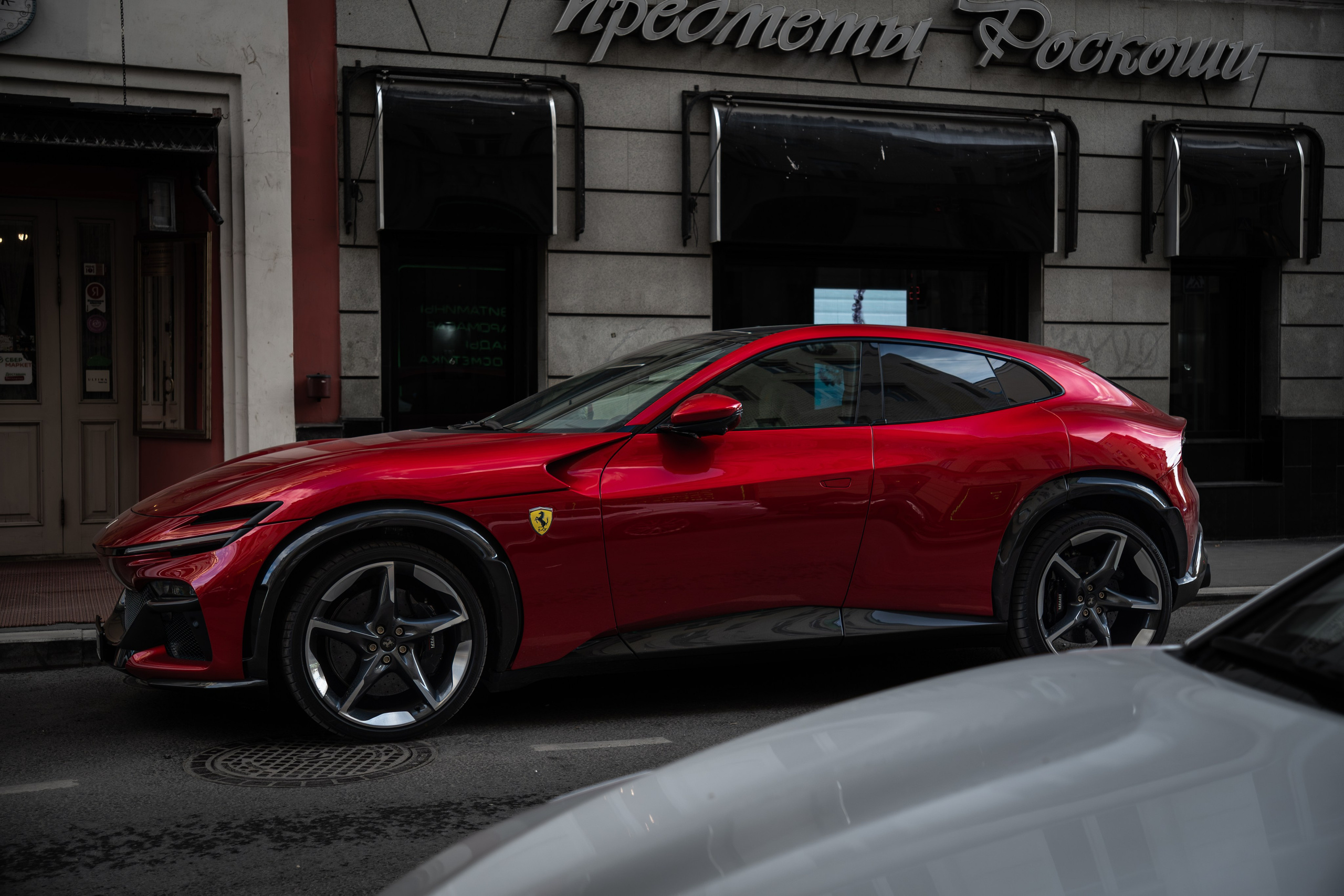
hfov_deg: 46.5
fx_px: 1562
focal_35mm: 42
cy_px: 448
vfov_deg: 32.0
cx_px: 672
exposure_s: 1/200
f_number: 2.8
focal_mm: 27.9
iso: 200
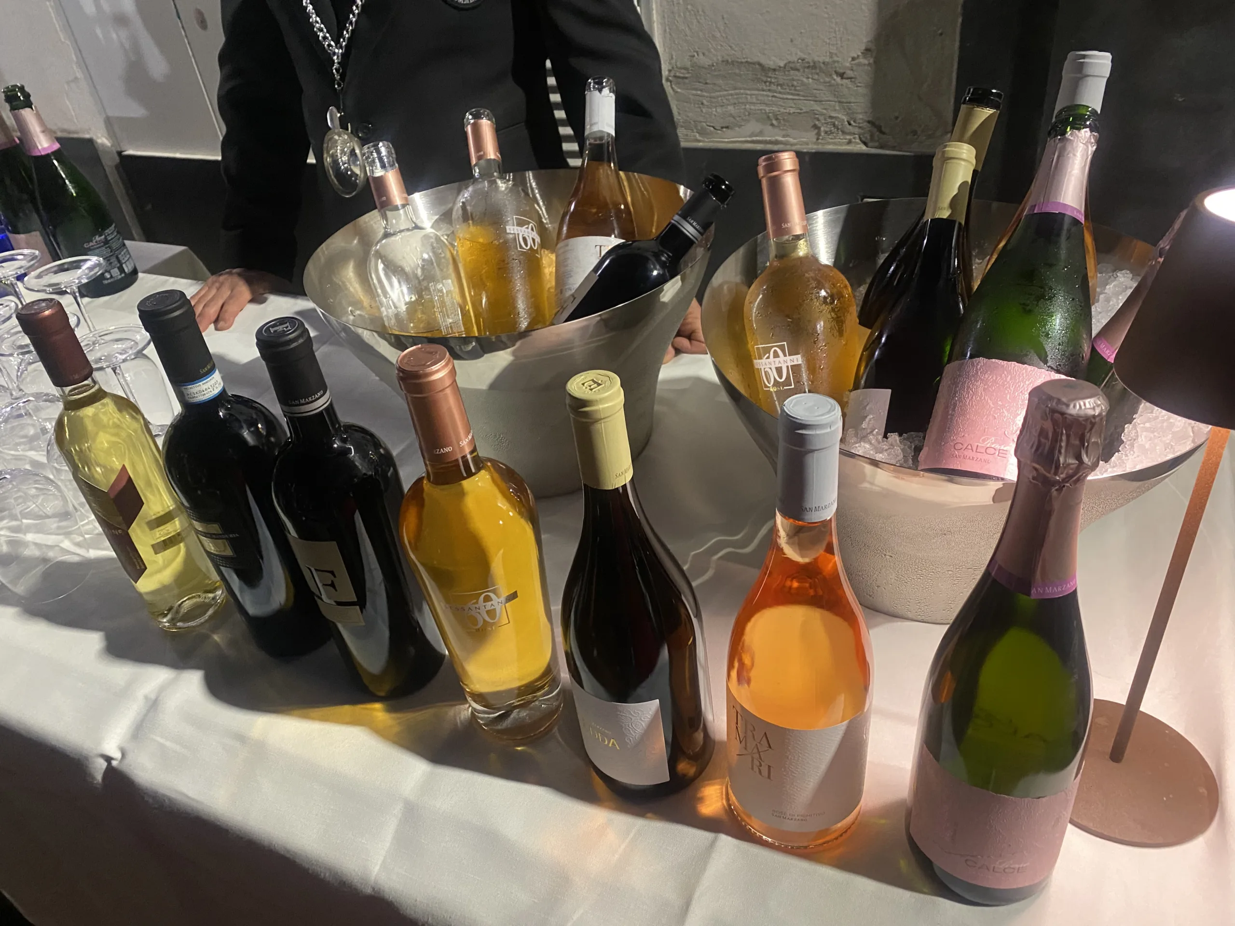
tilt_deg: -34.3
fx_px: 928
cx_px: 618
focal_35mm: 26
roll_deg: +7.4
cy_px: 463
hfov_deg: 67.3
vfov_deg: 53.1
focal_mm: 4.25
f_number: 1.8
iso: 400
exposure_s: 1/33
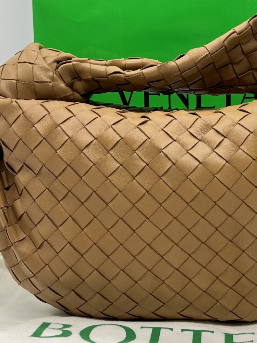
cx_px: 196
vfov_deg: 28.5
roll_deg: +0.7
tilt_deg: -6.2
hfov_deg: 21.4
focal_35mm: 68
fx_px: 673
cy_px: 131
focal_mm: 5.7
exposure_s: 1/100
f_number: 1.5
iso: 40
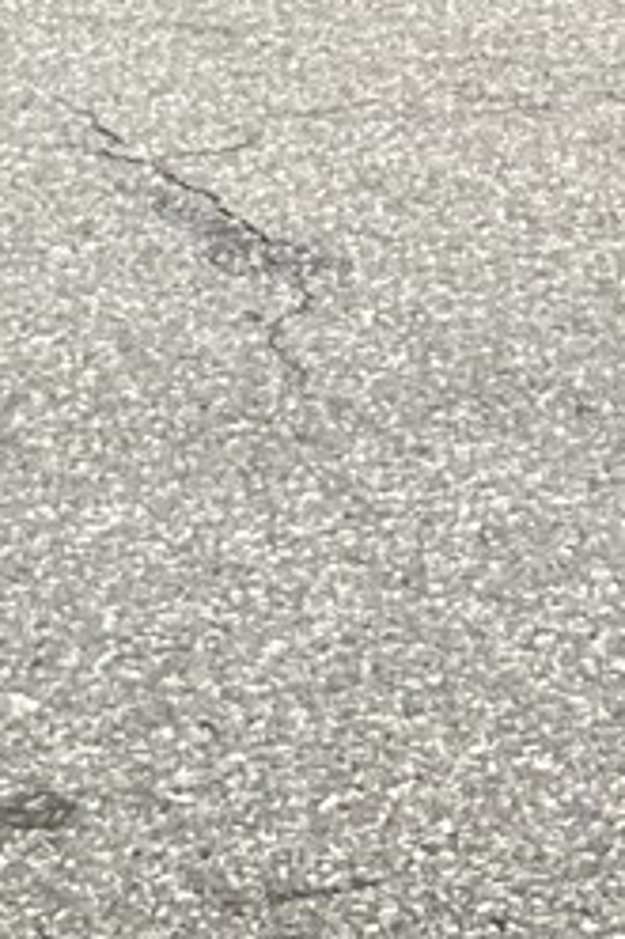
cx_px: 155
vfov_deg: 9.5
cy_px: -1473
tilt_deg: +0.6
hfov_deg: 7.3
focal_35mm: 187
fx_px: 4876
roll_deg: -1.3
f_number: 1.8
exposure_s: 1/1250
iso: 16
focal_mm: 3
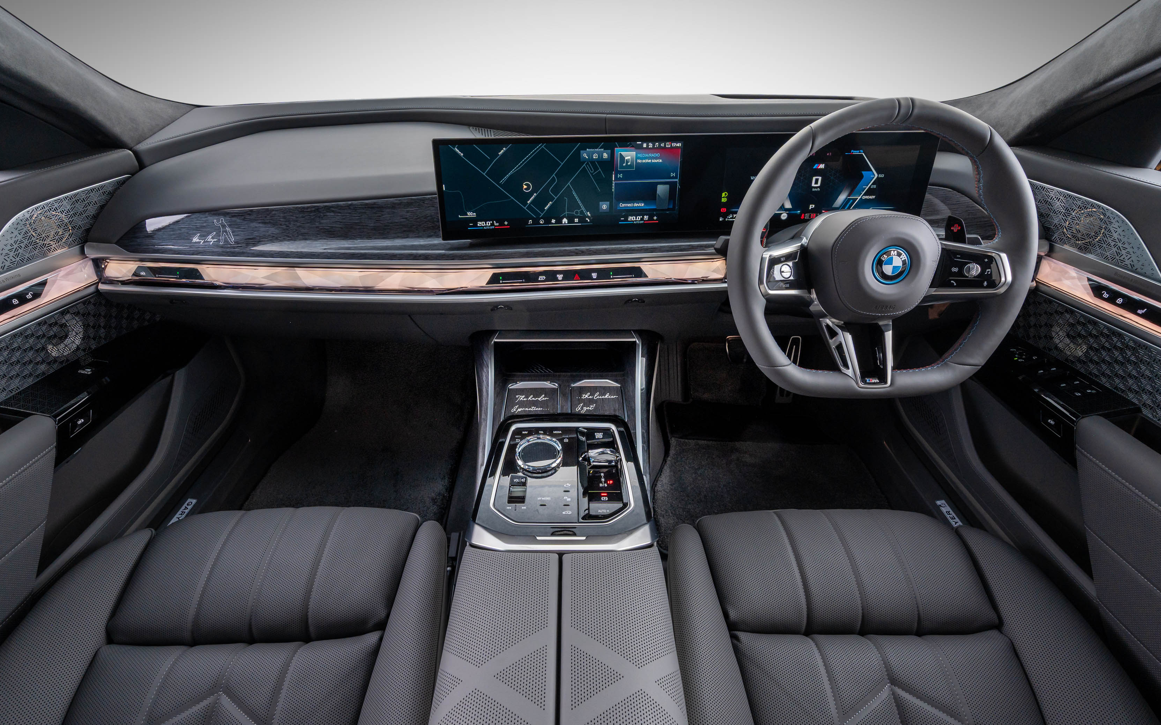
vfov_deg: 74.8
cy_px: 350
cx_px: 564
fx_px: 475
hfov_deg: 101.4
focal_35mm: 15
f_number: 10
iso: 400
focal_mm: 14
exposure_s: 1/15
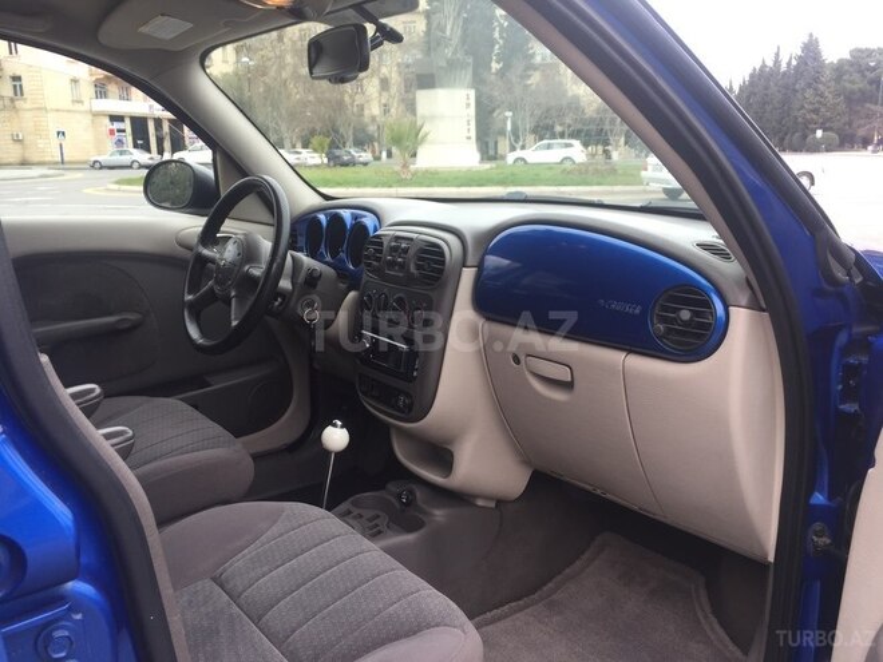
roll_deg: +1.2
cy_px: 331
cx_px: 442
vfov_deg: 48.2
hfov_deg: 61.7
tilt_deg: -12.3
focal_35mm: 29
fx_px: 740
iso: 32
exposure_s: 1/173
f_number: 2.2
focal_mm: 4.15
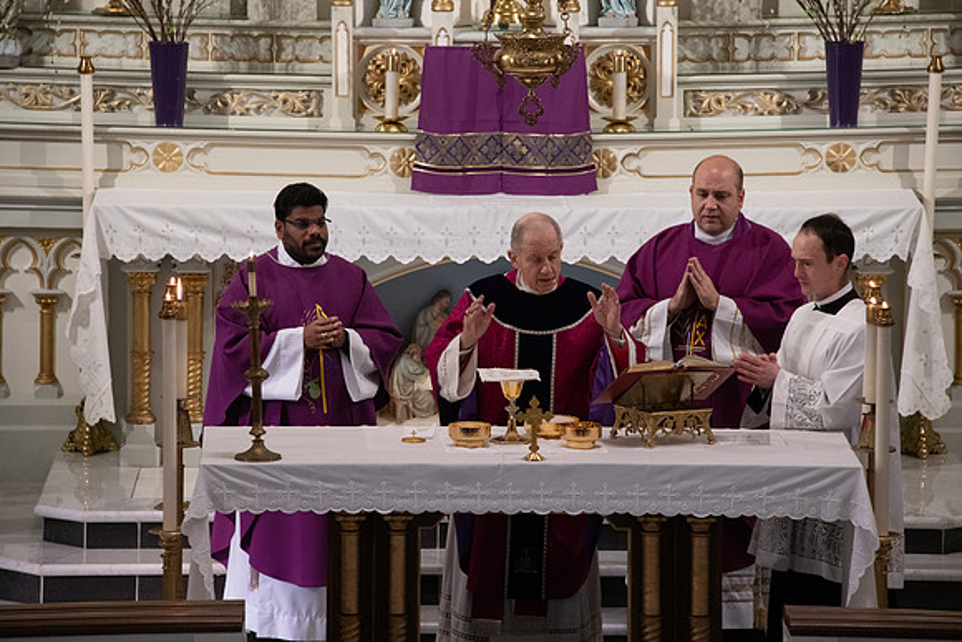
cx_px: 481
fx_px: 8018
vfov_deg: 4.6
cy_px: 321
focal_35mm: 300
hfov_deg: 6.9
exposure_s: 1/100
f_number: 9
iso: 4000
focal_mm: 300
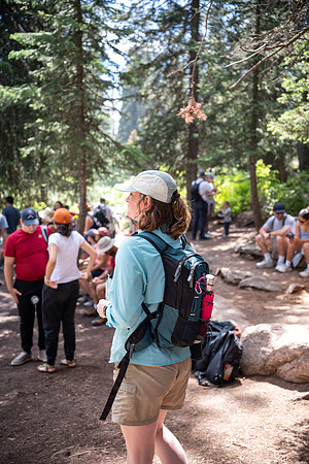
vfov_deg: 53.1
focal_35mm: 36
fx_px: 463
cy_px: 232
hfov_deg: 36.9
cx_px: 154
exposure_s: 1/250
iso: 180
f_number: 2.8
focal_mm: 36
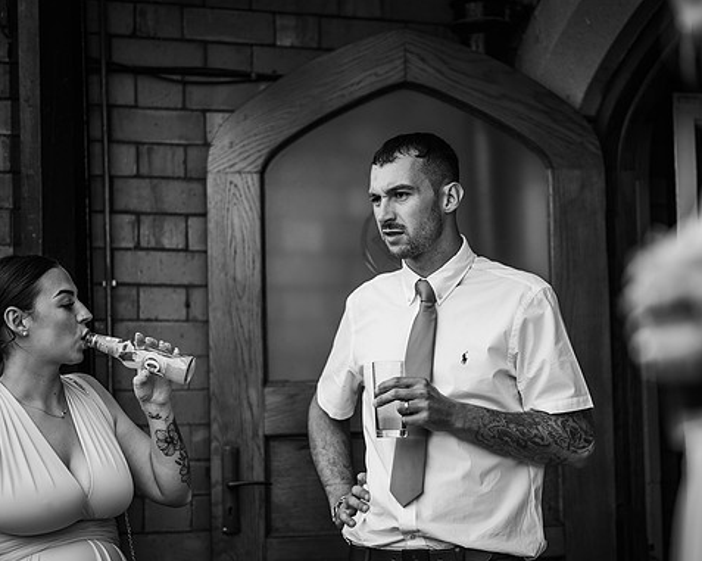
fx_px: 2014
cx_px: 400
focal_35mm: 97
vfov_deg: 15.8
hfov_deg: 19.8
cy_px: 280
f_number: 1.8
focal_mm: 85
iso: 110
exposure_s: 1/200
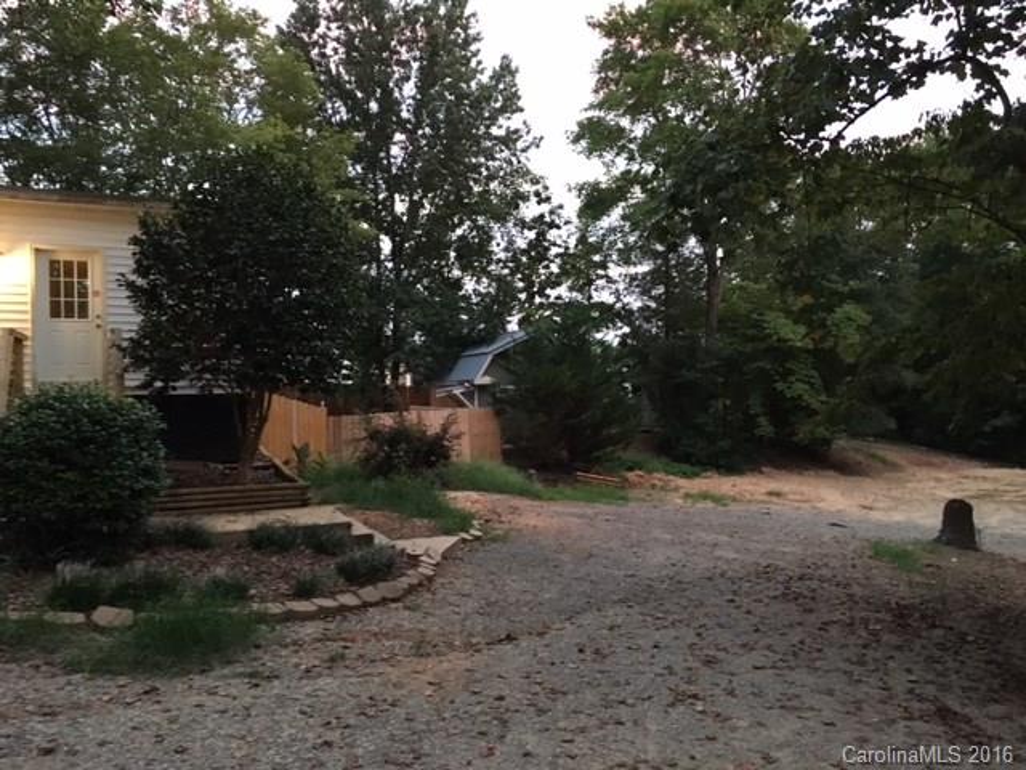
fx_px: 860
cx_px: 513
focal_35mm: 29
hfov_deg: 61.7
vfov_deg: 48.2
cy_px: 385
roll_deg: +1.5
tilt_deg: +0.7
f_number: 2.2
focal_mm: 4.15
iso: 200
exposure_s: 1/15
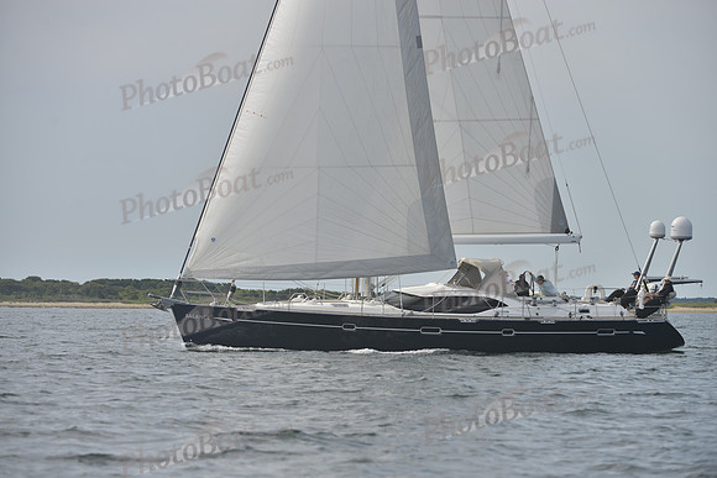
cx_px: 358
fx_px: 3984
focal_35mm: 200
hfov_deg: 10.3
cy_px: 239
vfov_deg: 6.9
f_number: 6.3
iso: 280
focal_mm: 200
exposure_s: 1/1600
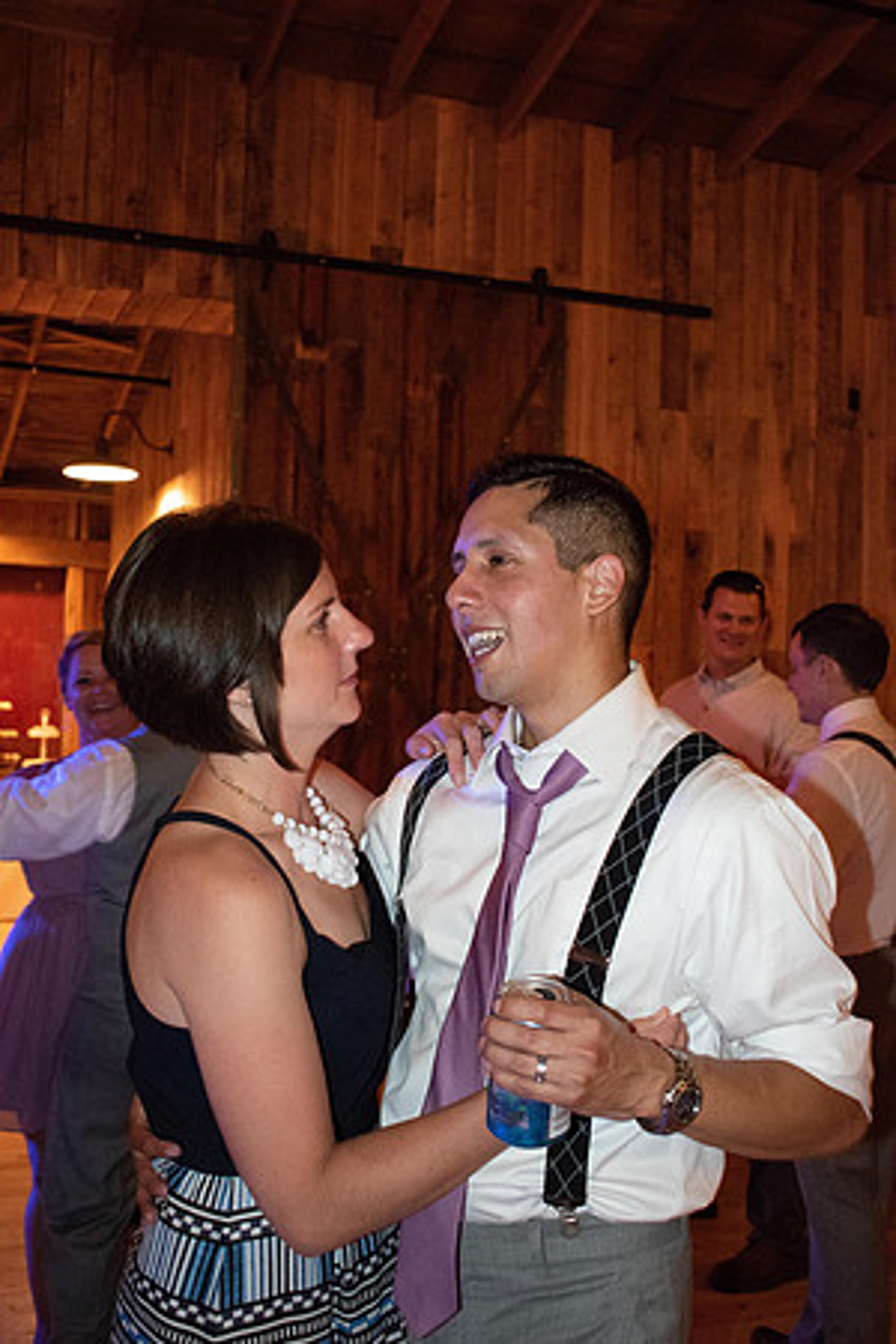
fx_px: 1512
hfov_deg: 33.0
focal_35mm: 40
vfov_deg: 47.9
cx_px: 448
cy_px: 672
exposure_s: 1/60
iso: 6400
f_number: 4
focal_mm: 27
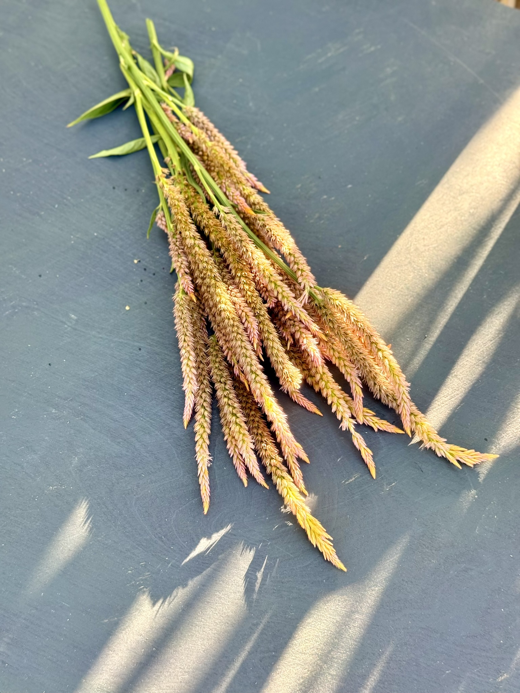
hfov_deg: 30.3
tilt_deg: -61.9
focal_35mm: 48
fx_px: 961
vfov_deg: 39.7
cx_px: 260
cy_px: 346
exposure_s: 1/257
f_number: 1.78
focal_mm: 6.76
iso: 100
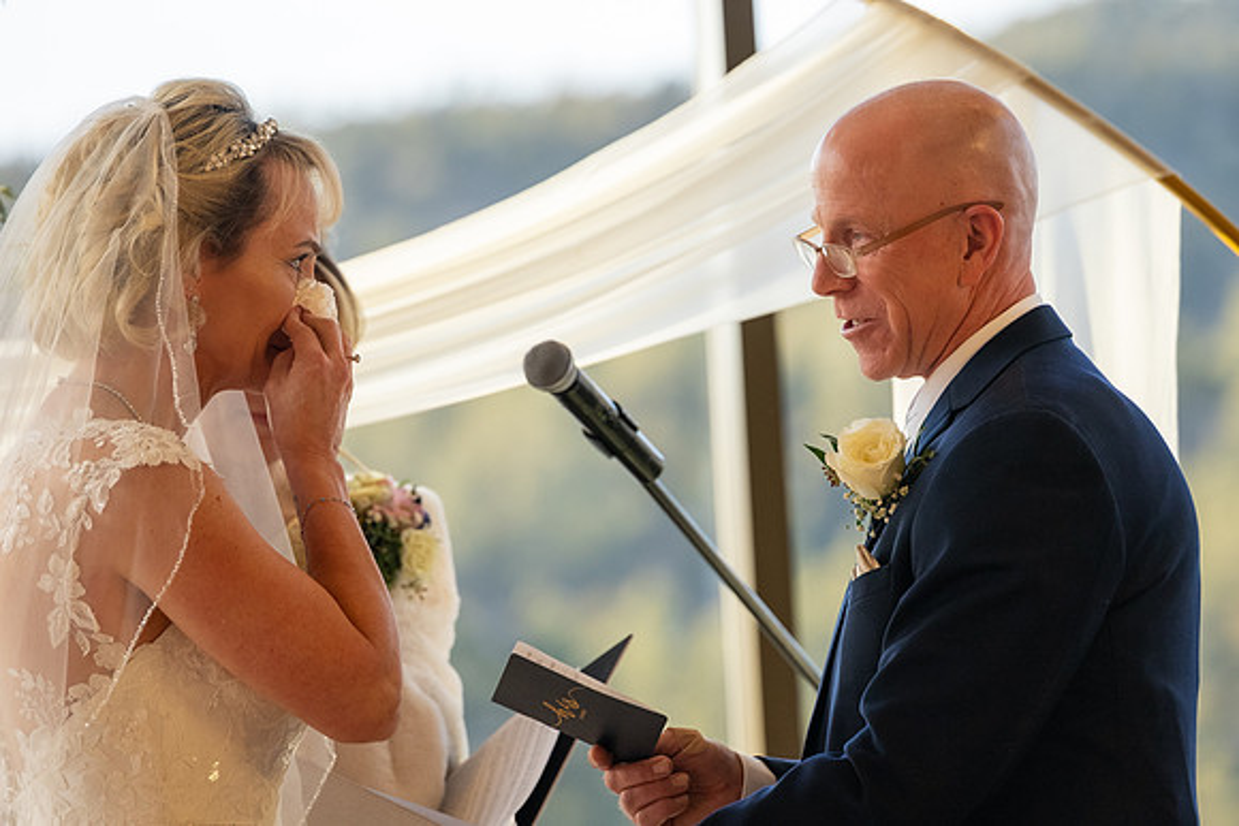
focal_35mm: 213
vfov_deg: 6.5
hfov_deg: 9.7
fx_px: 7323
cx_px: 732
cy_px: 337
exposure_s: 1/250
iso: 800
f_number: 4
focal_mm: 180
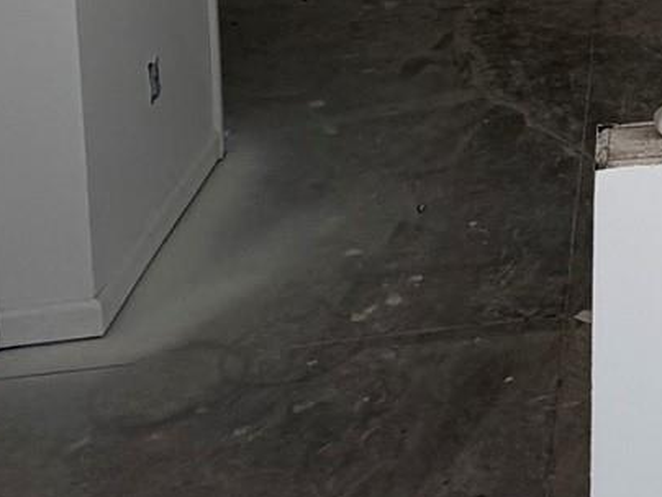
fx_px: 1358
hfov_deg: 21.1
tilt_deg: -9.4
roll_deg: -3.4
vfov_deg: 18.7
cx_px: 1106
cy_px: -215
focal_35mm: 71
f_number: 2.2
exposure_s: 1/121
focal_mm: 2.22
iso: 100
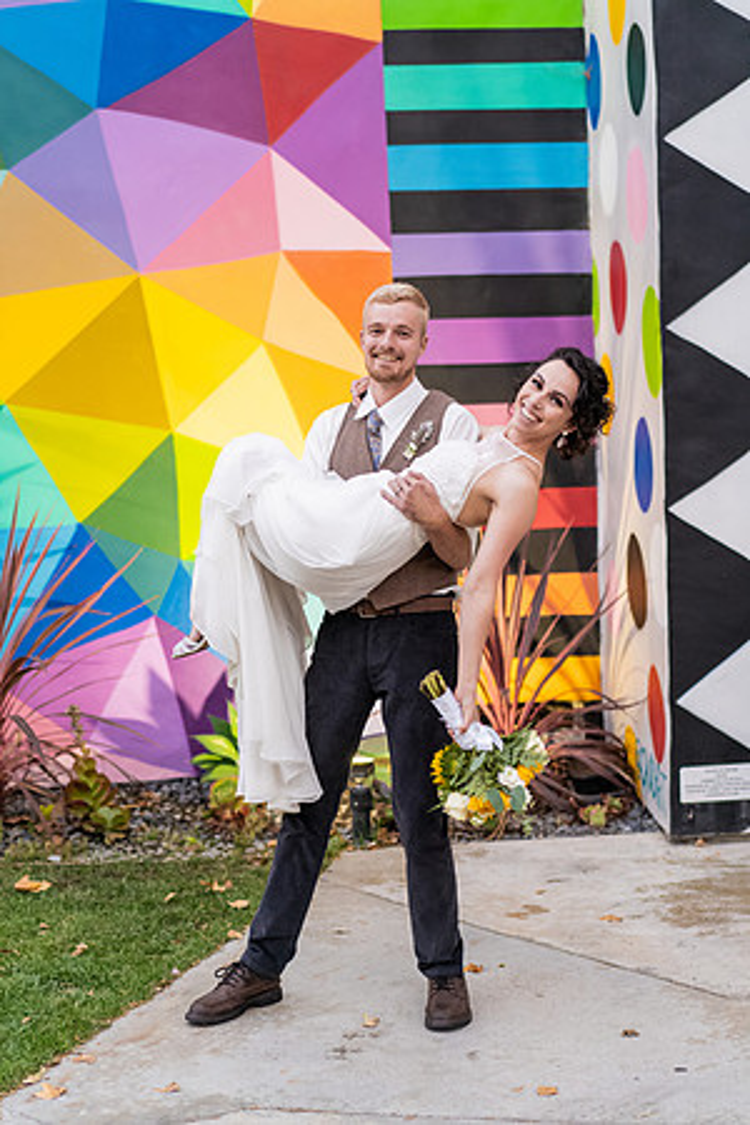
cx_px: 375
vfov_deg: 36.2
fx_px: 1719
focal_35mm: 55
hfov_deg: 24.6
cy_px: 562
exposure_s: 1/160
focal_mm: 55
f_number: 2.2
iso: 500
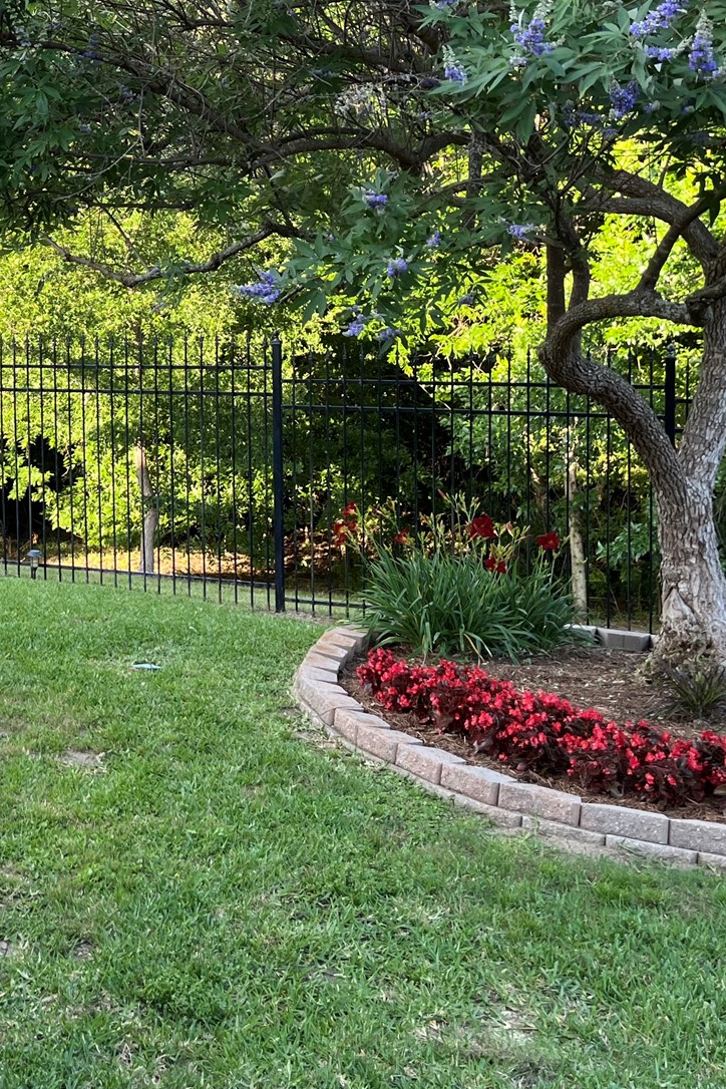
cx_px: -111
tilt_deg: -3.8
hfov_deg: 24.4
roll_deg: +1.4
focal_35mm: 51
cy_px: 371
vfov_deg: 38.5
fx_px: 1543
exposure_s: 1/161
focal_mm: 5.1
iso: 40
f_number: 1.6
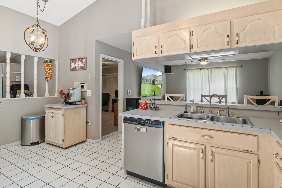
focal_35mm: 18
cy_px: 94
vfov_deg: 67.4
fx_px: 141
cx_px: 141
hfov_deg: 90.0
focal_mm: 12
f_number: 8
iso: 320
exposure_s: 1.3
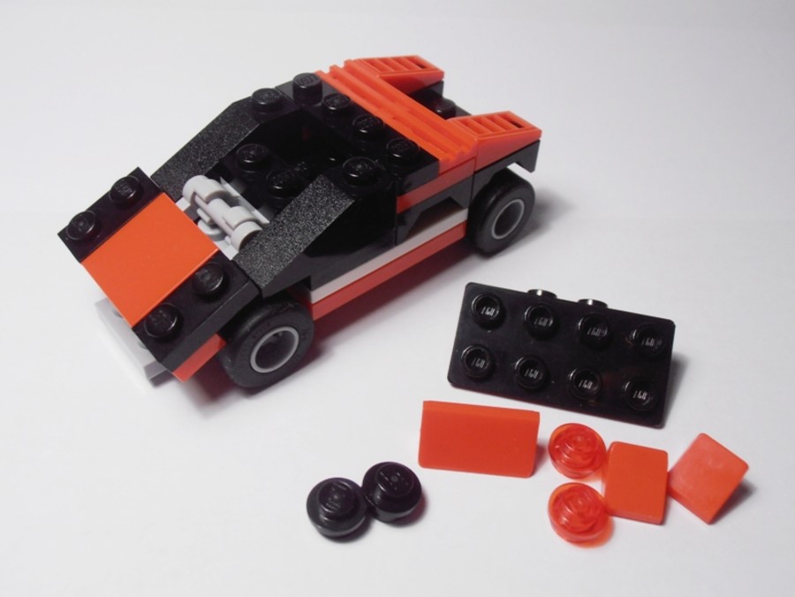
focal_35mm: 37
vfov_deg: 38.7
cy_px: 298
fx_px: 850
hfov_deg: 50.1
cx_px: 398
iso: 80
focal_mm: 6.61
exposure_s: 1/50
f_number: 3.9
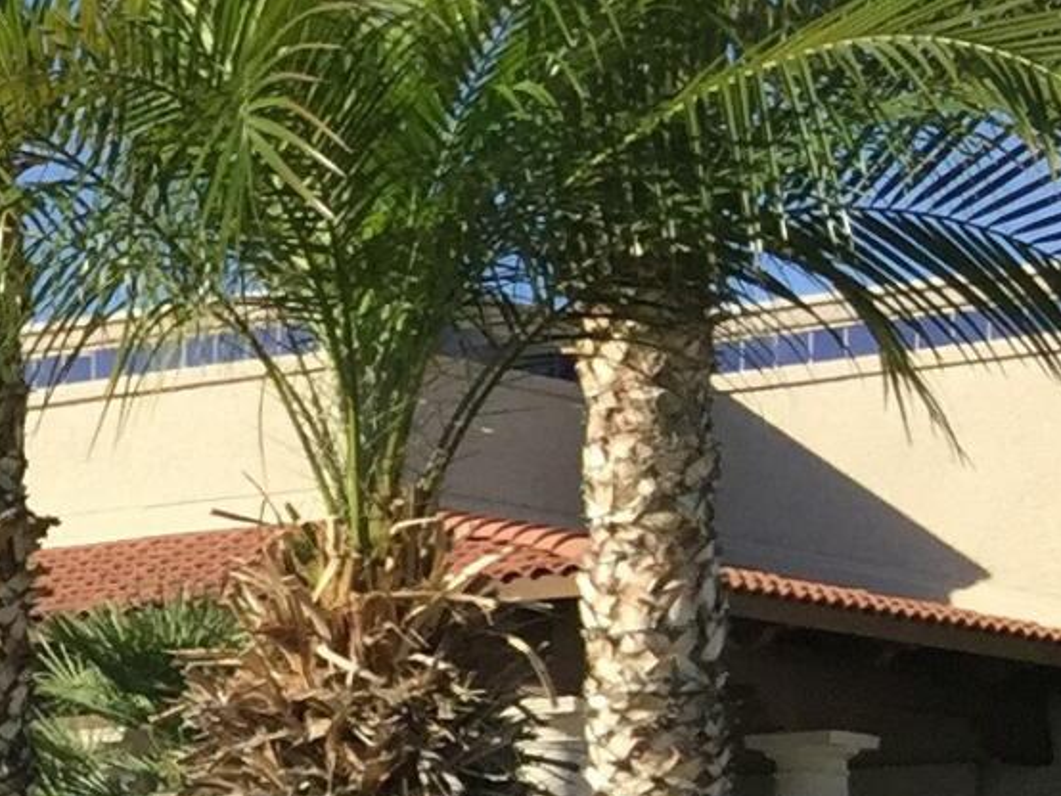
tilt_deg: +2.3
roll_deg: -2.3
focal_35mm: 157
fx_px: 4814
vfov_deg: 9.3
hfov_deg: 10.3
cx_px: -1760
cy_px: 957
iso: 32
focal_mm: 4.15
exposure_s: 1/1464
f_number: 2.2
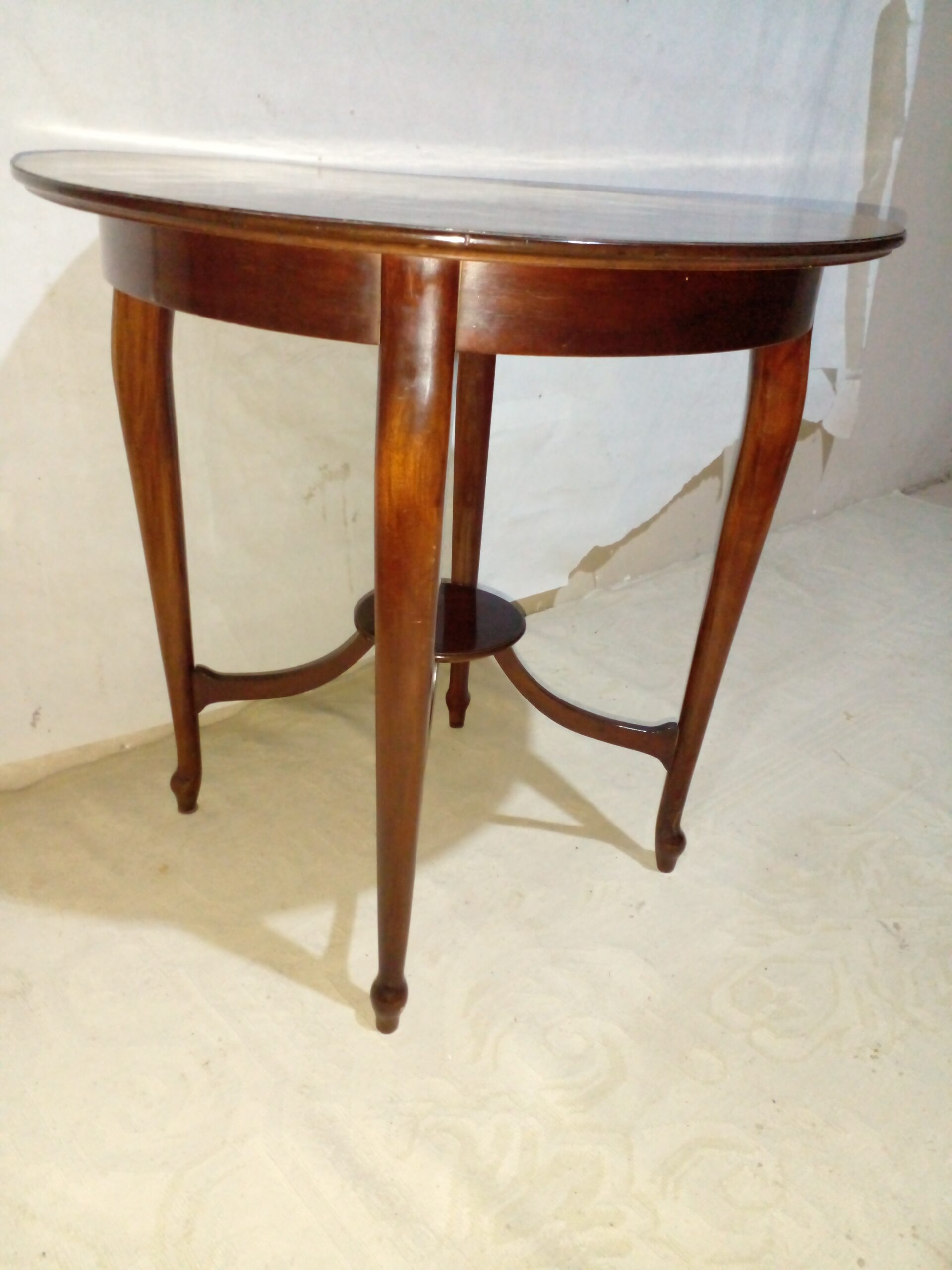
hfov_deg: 51.4
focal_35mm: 27
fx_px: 990
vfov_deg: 65.3
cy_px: 635
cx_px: 476
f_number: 1.9
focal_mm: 3.6
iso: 500
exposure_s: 1/20
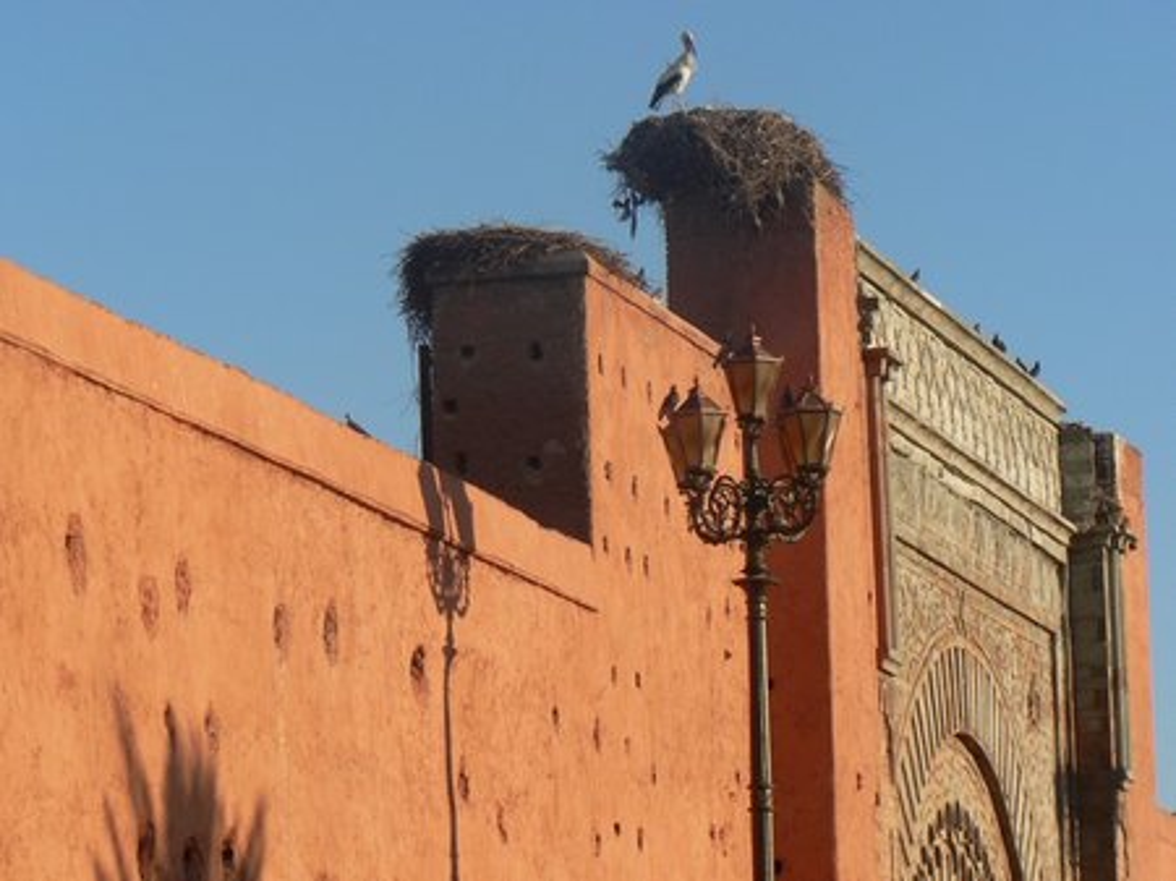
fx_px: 5806
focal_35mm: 171
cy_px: 440
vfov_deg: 8.7
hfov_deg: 11.6
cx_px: 588
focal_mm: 28.6
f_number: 4.5
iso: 80
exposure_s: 1/400
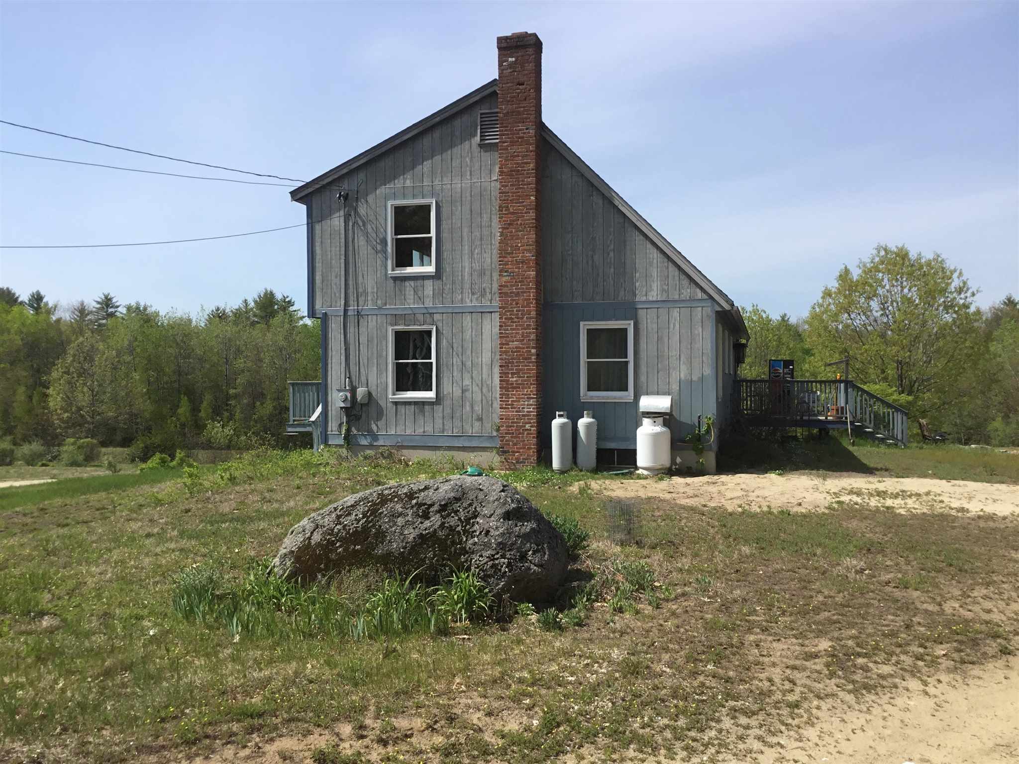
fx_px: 913
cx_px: 510
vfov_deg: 45.4
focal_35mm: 31
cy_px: 382
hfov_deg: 58.4
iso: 25
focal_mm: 3.3
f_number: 2.4
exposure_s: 1/1597
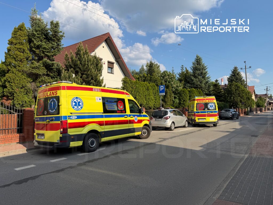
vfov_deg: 56.8
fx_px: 189
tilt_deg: +0.4
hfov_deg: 71.6
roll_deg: +2.6
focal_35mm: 24
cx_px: 136
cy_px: 102
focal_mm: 6.76
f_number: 1.78
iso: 80
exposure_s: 1/3953
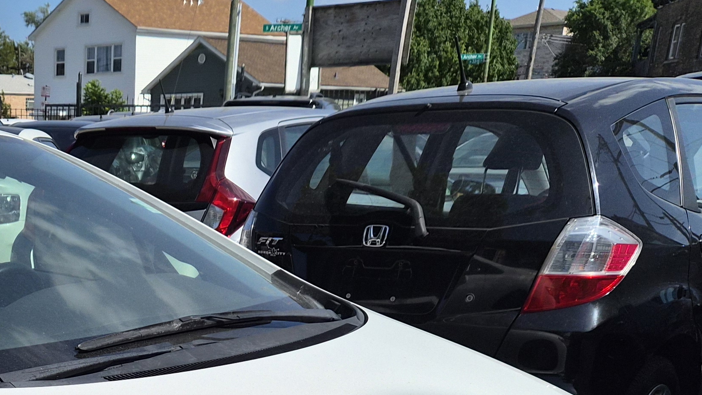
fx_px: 1135
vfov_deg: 17.6
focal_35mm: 61
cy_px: 606
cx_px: -2
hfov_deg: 31.7
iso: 64
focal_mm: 5.4
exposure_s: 1/7696
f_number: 1.8
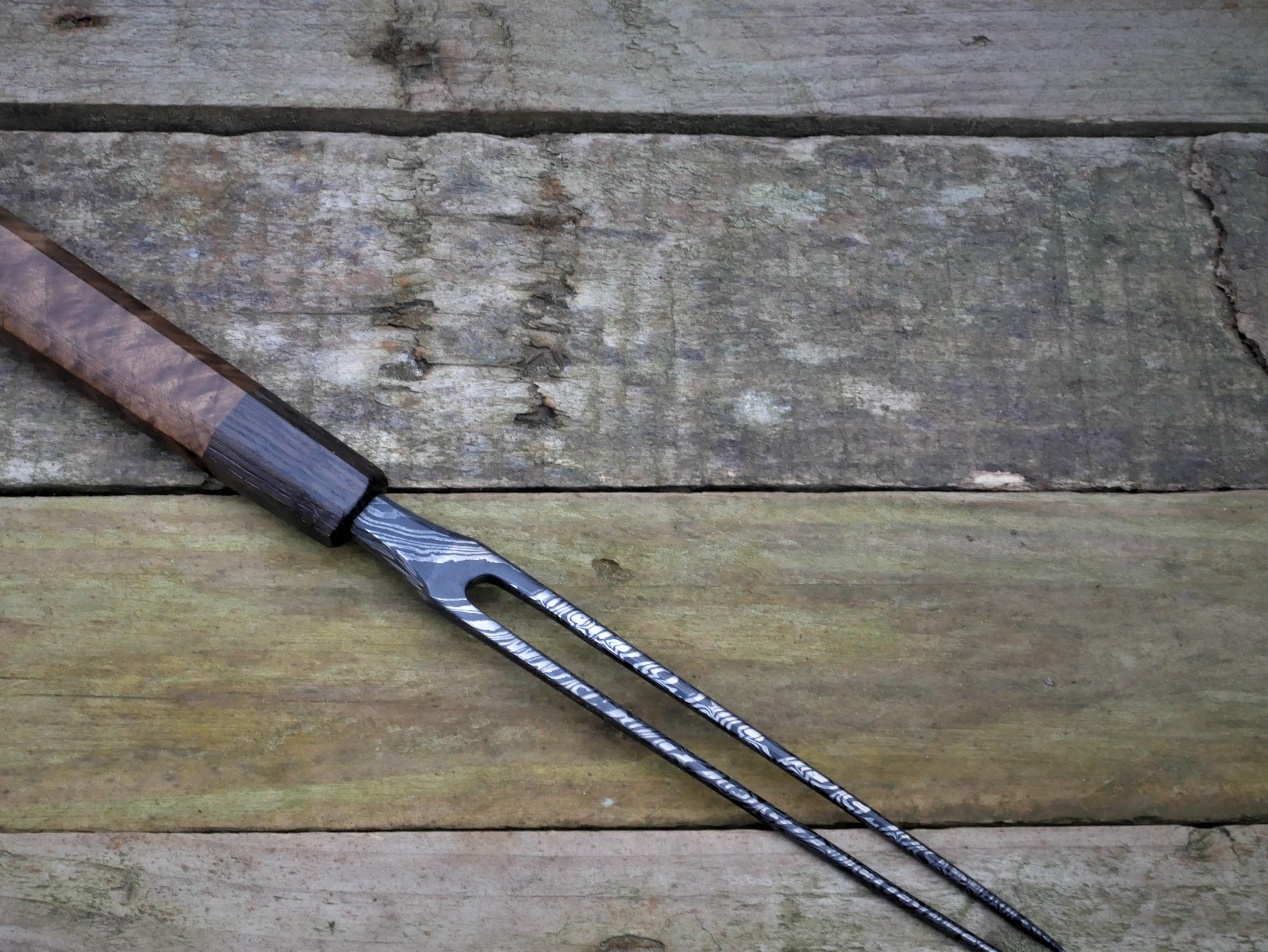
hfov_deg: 30.6
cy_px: 565
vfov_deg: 23.3
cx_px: 508
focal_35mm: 63
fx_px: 2309
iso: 800
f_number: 14
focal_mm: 25
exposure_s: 1/60
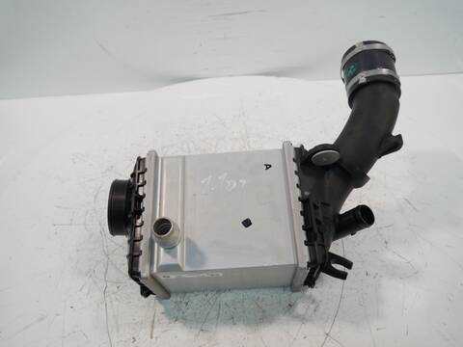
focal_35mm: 30
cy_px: 174
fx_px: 401
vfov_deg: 46.8
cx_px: 232
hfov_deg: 60.0
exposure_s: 1/125
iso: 640
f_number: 3.5
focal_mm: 15
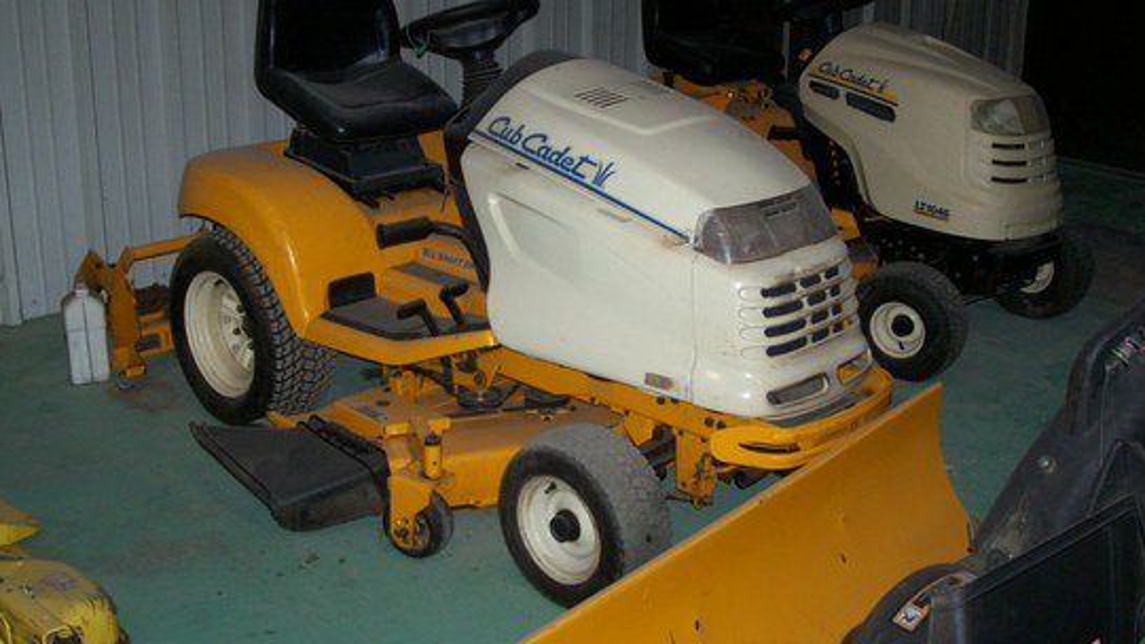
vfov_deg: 25.9
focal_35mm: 46
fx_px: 1396
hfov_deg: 44.6
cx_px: 574
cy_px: 297
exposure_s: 1/120
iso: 140
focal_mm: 7
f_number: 2.9
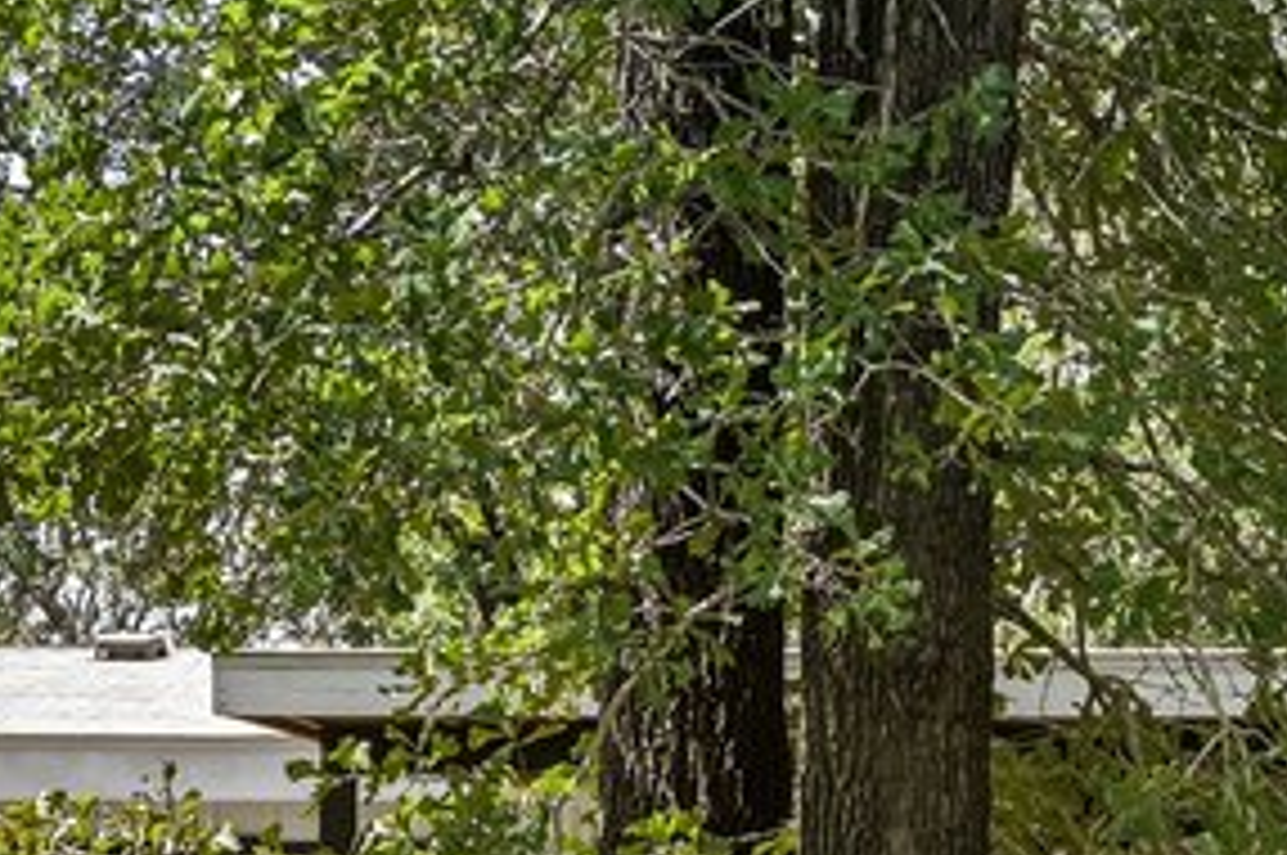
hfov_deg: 11.7
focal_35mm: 172
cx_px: 1624
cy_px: 1595
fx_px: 6142
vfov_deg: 7.7
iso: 100
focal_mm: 24
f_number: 6.7
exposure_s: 1/125
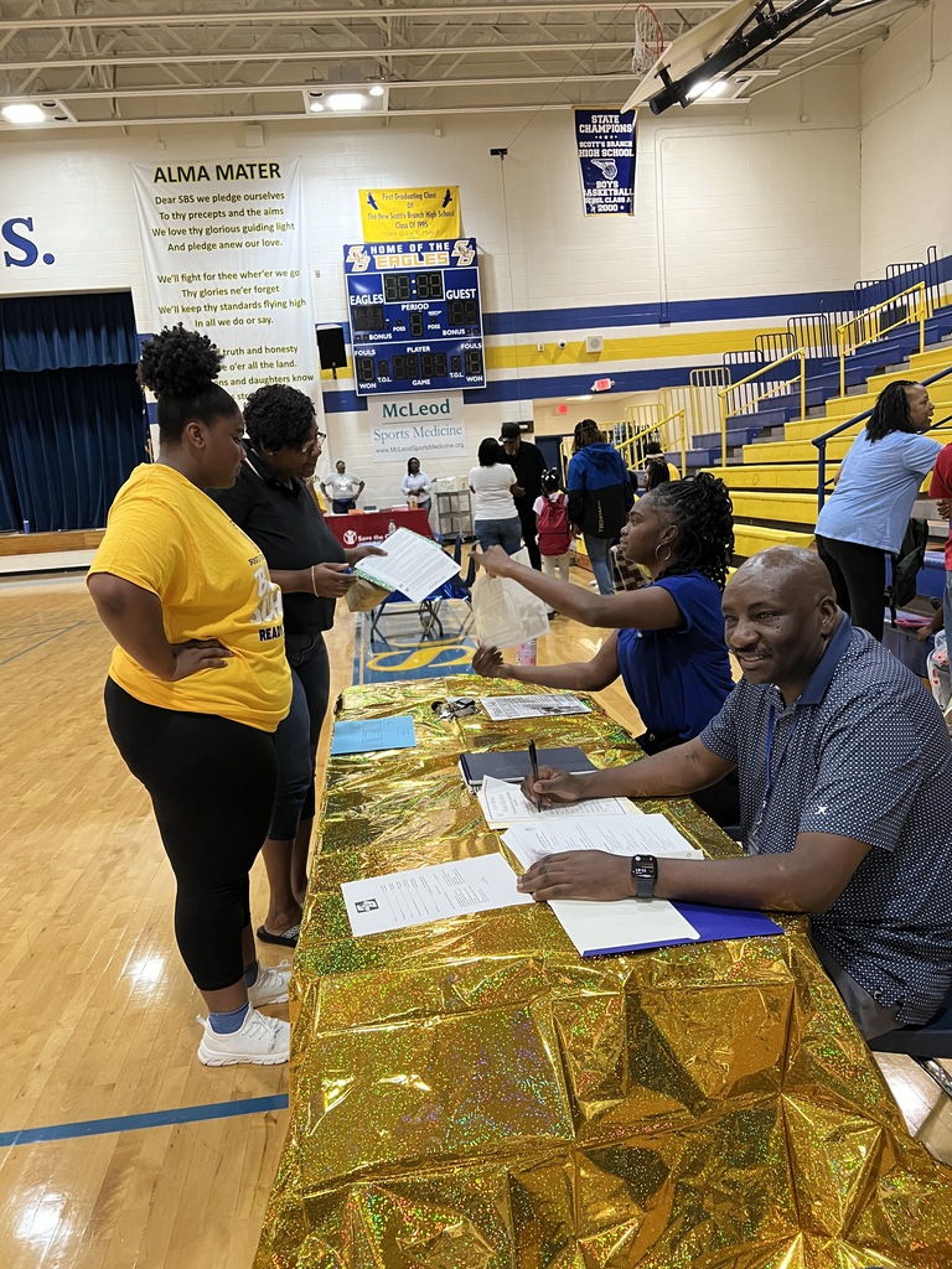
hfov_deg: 53.1
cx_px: 476
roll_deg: +4.2
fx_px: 953
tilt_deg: -9.5
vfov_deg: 67.3
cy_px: 634
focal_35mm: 26
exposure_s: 1/60
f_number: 1.5
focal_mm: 5.7
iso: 500
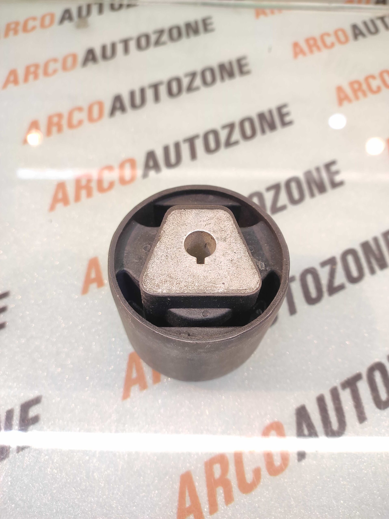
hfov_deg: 74.7
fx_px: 255
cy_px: 260
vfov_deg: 91.1
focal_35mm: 17
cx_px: 194
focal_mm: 4.74
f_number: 1.79
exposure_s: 1/33
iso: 256
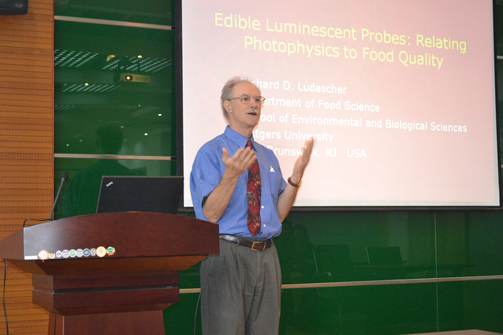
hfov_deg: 31.9
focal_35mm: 63
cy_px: 171
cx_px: 246
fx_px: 880
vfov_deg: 21.6
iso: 3200
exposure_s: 1/60
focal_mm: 40
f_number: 5.3
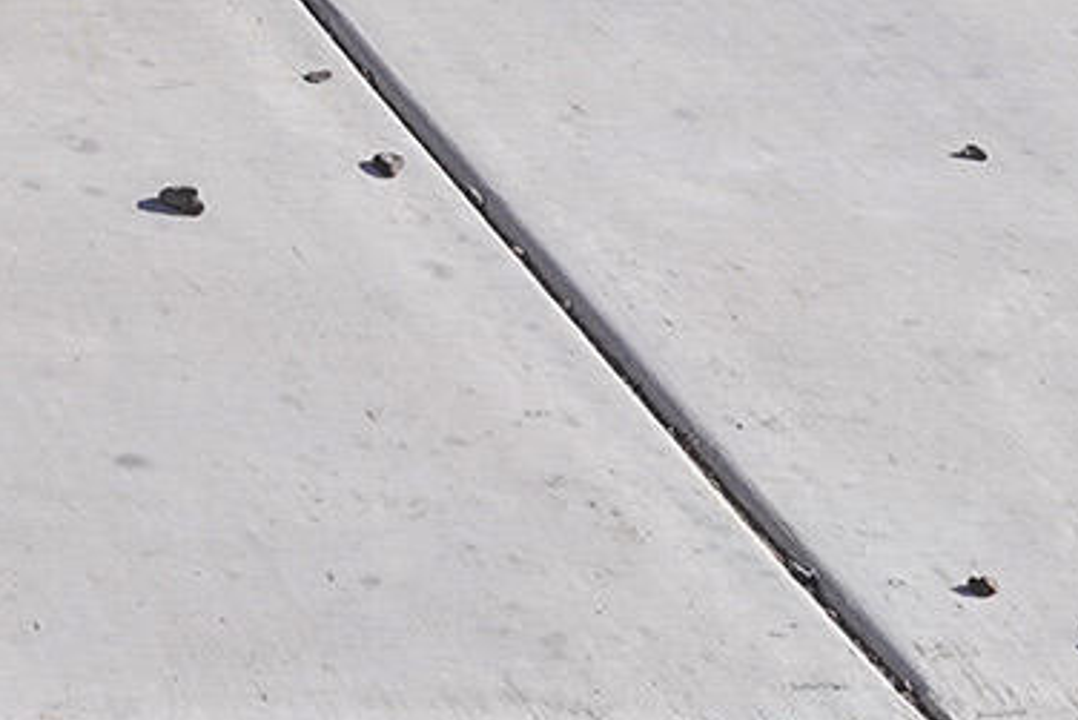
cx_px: -1204
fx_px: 3654
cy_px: -1761
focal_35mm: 122
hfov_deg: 13.7
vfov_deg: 8.4
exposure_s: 1/800
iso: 320
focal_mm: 17
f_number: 8
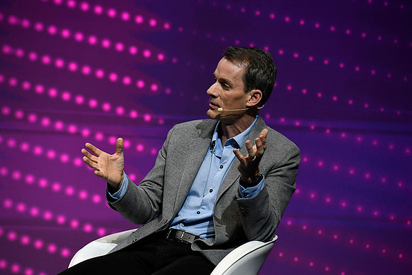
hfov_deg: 10.3
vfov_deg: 6.9
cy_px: 138
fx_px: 2289
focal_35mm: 200
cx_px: 206
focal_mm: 200
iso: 1600
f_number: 5.6
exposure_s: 1/125
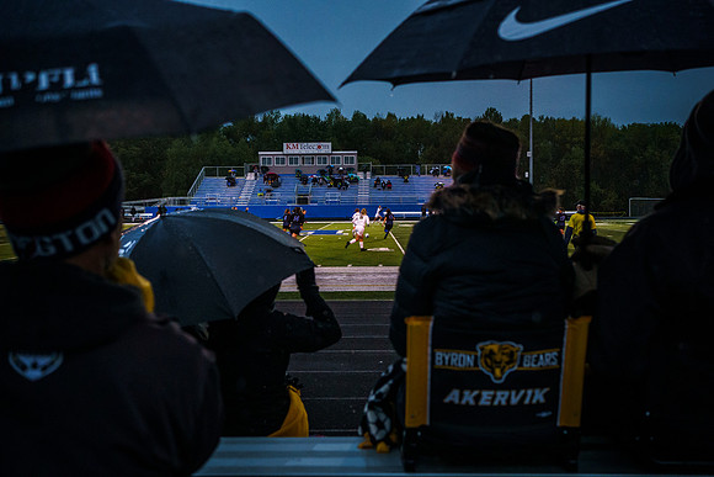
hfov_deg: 54.1
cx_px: 357
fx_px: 699
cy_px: 238
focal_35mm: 35
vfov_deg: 37.6
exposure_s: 1/1000
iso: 6400
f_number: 4
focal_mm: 35
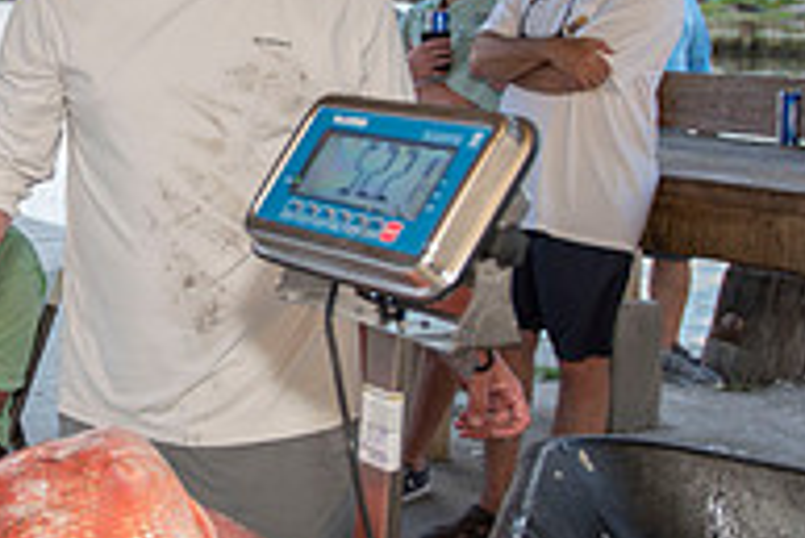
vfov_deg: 18.9
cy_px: 144
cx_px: -46
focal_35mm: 72
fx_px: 1611
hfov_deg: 26.2
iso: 250
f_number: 2.8
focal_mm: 24
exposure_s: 1/250
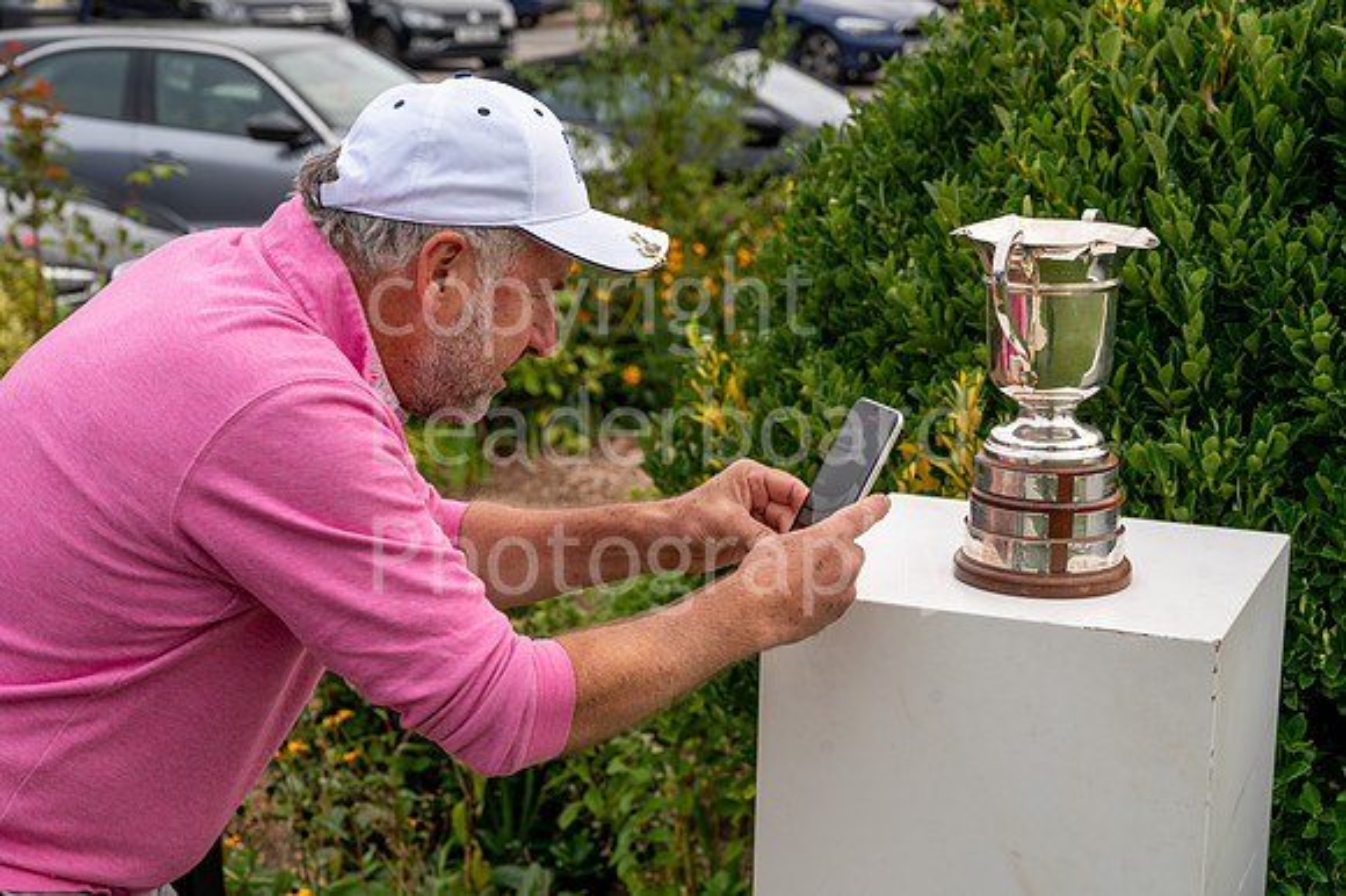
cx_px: 673
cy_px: 448
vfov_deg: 19.4
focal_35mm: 70
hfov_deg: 28.9
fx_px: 2616
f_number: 7.1
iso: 320
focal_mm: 70
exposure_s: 1/100
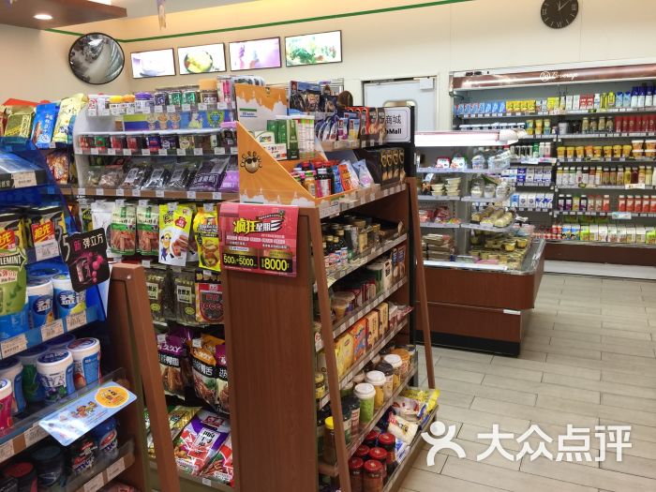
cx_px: 328
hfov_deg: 61.7
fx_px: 550
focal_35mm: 29
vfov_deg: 48.2
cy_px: 246
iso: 50
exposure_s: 1/33
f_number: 2.2
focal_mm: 4.15
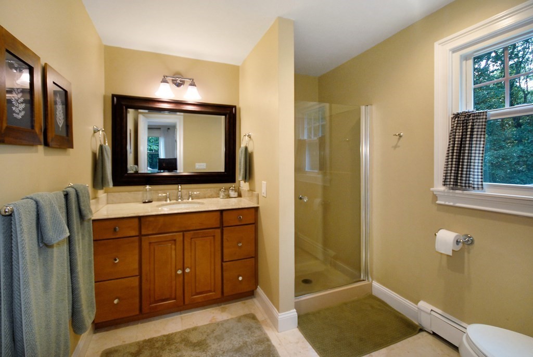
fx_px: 222
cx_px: 266
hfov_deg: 100.3
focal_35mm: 15
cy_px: 178
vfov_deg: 77.5
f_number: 4
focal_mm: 10
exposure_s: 1/50
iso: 500
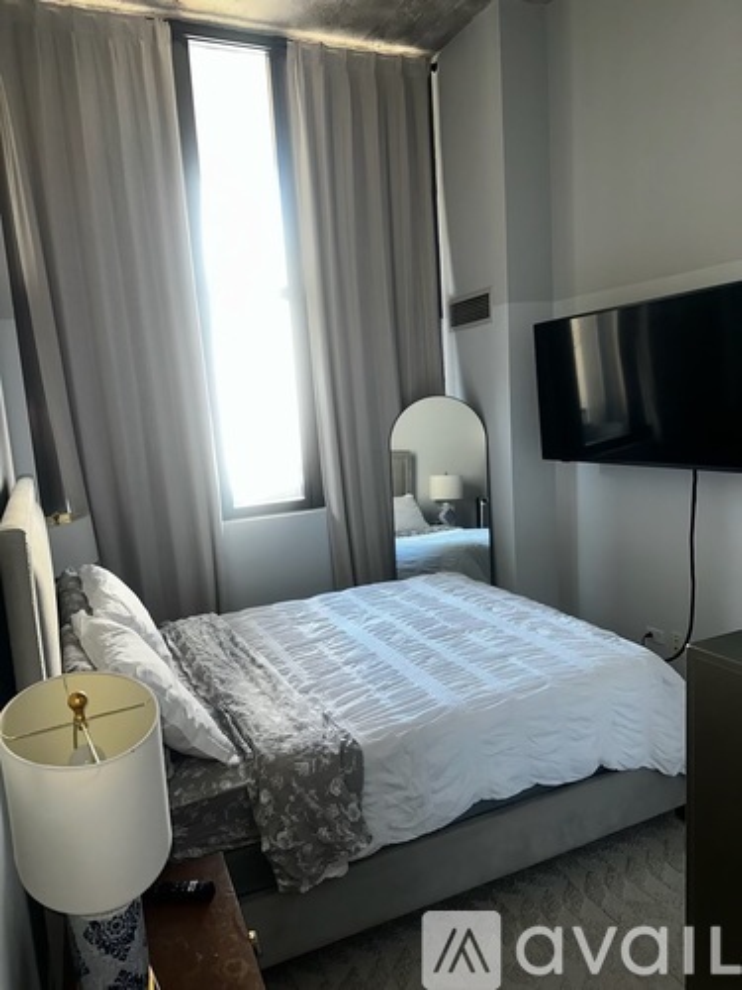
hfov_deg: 56.8
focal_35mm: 24
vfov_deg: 71.6
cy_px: 495
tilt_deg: -7.5
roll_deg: +3.0
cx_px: 371
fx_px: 686
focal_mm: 6.86
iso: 125
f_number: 1.78
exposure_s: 1/45
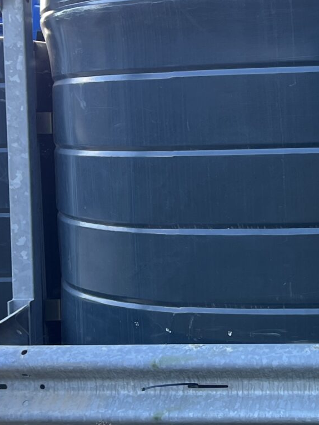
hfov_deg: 16.5
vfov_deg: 22.4
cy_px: 159
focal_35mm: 87
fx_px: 1069
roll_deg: -0.2
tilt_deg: +0.8
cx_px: 348
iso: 32
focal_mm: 5.7
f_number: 1.5
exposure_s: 1/122
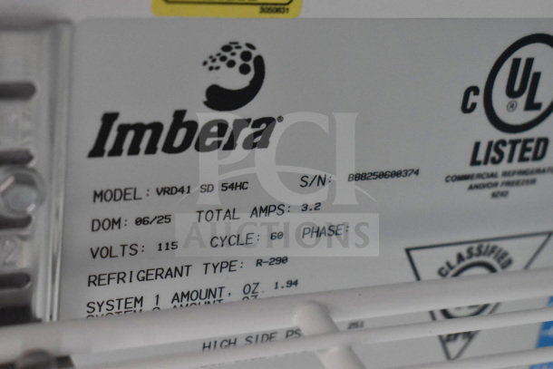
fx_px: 1037
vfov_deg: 20.2
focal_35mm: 68
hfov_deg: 29.9
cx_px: 276
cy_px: 184
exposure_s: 1/160
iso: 6400
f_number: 6.3
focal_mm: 45
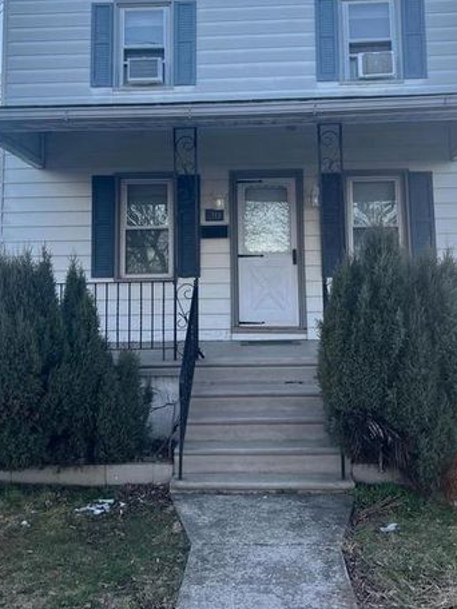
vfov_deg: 48.4
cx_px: 230
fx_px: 669
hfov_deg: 37.7
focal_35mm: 38
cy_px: 220
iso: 40
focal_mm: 5.7
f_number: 1.5
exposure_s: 1/174
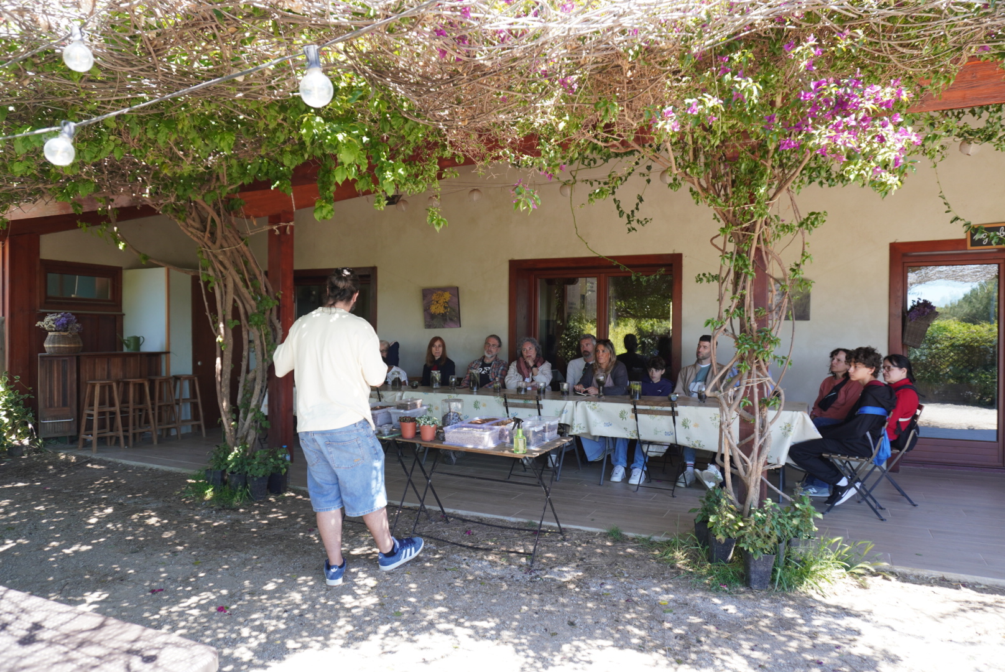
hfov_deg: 73.7
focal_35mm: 24
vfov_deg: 53.2
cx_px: 502
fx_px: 670
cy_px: 336
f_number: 4
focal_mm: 16
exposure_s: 1/60
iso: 125
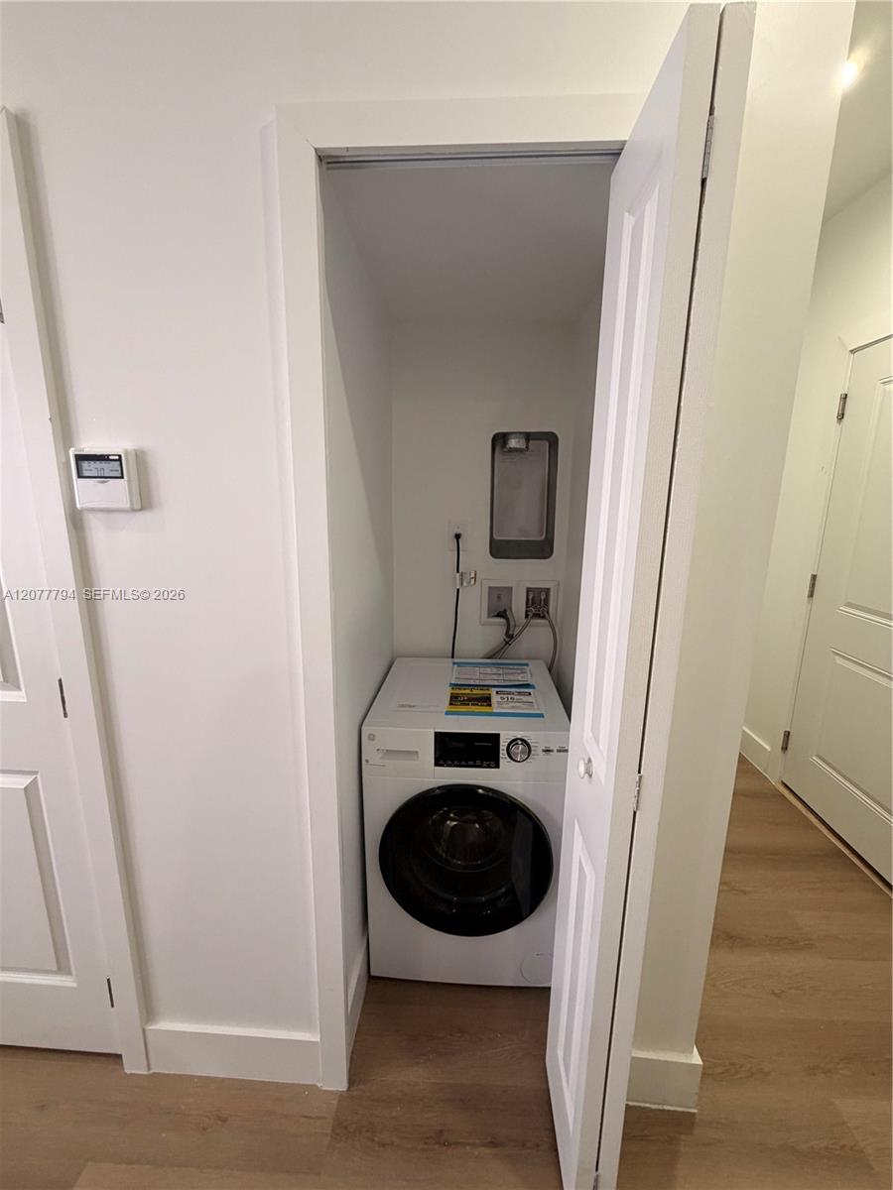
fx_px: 482
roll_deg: -0.7
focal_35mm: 14
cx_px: 446
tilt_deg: -11.1
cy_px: 595
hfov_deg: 85.7
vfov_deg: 102.1
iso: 200
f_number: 2.2
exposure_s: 1/60
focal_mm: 2.22
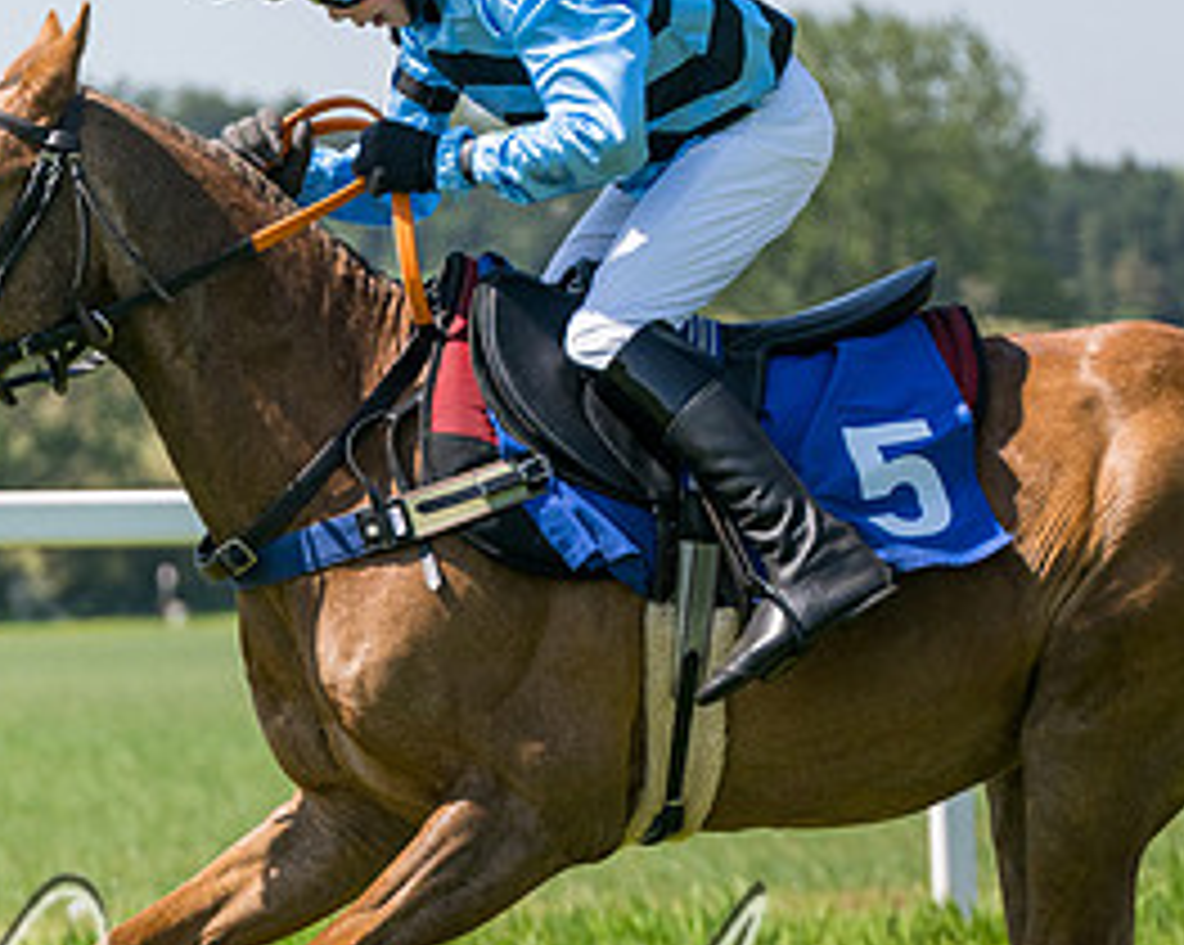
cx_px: 958
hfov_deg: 7.7
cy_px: 770
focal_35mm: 251
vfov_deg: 6.2
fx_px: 8789
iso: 400
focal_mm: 104
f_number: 4
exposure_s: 1/6400
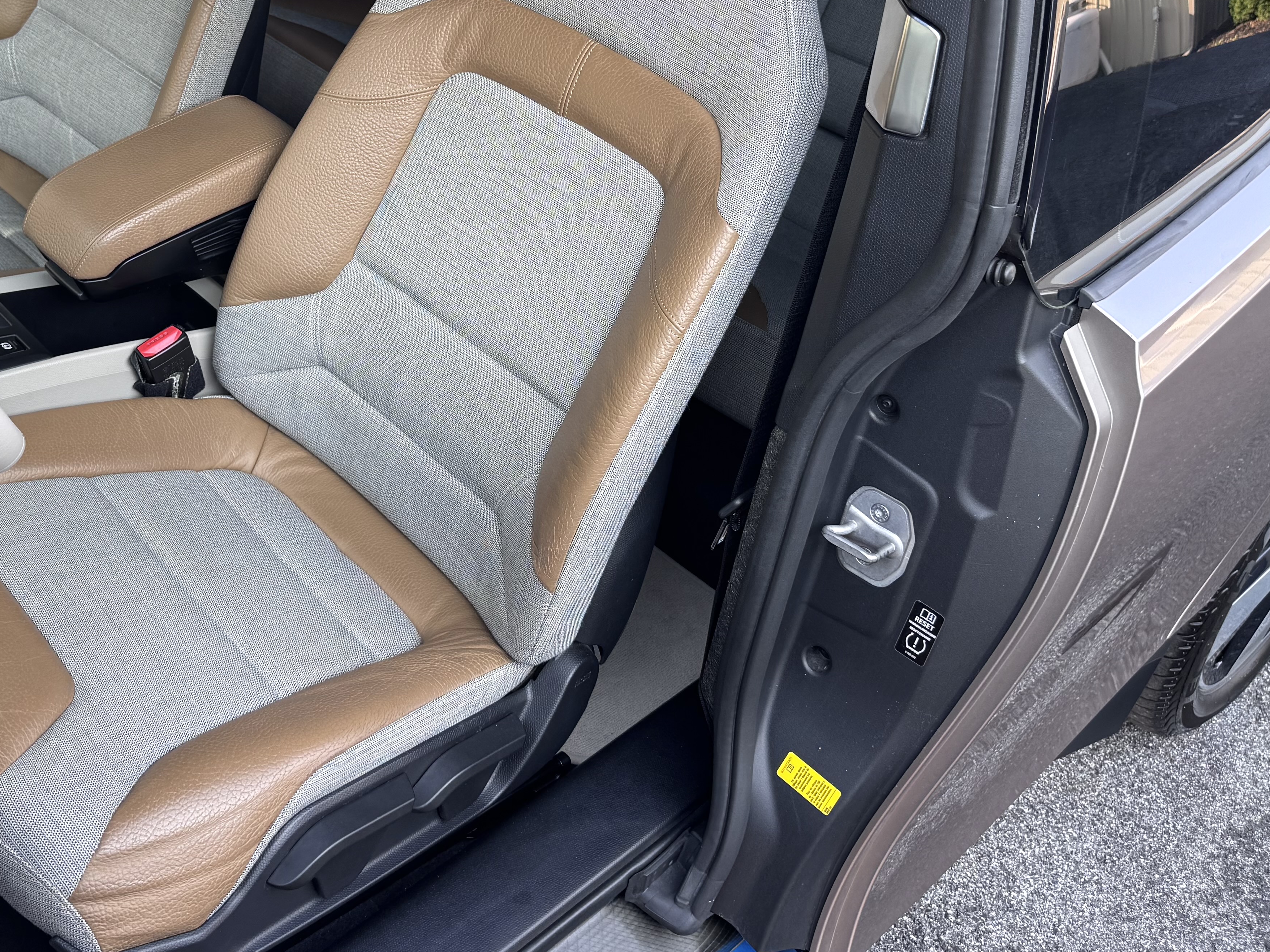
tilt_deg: -35.3
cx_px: 388
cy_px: 243
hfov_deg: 46.8
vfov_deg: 36.0
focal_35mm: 39
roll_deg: -4.0
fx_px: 1431
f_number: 1.78
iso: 64
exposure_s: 1/241
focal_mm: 6.76
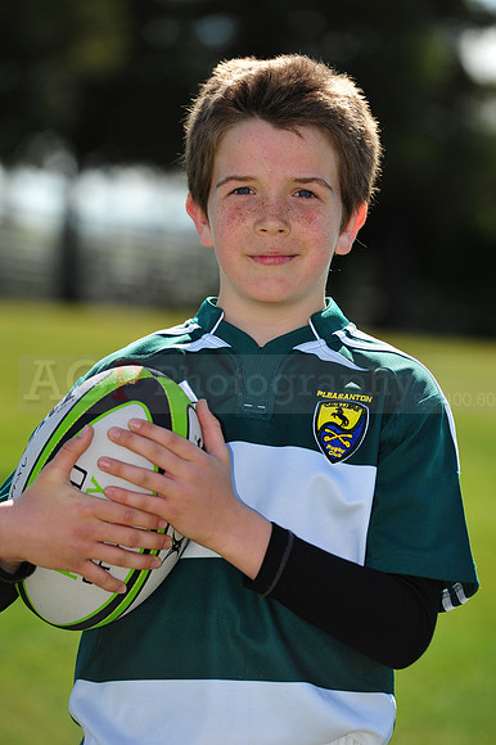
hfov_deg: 6.9
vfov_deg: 10.3
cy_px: 372
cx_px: 248
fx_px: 4138
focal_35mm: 200
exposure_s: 1/1000
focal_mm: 200
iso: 200
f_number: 4.5
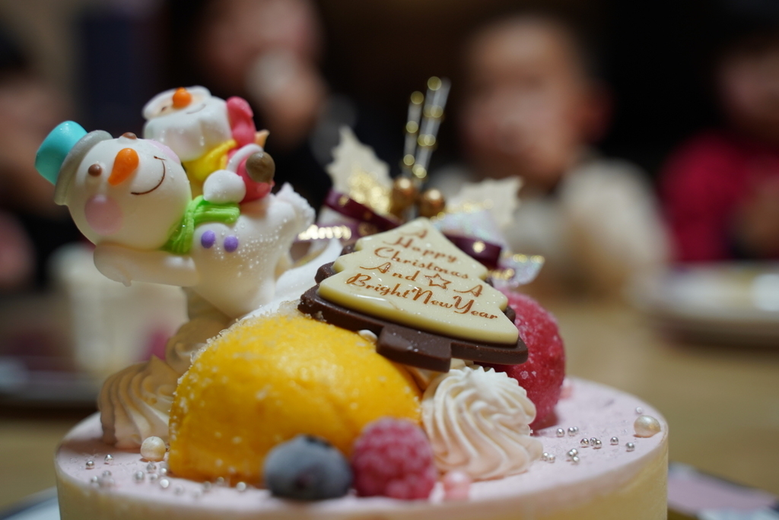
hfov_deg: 45.4
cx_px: 390
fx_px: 931
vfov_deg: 31.2
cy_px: 260
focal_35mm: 43
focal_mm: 43
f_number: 3.5
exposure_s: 1/80
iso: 800
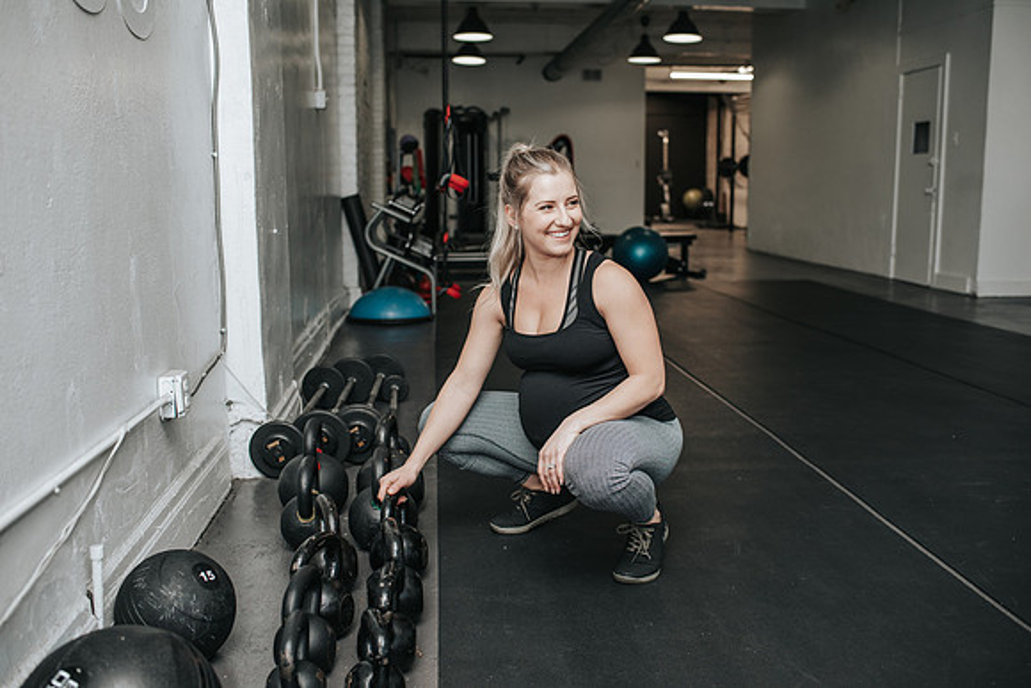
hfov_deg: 54.4
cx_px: 516
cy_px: 344
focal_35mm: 35
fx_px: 1003
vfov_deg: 37.9
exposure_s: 1/200
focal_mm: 35
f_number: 3.2
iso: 800
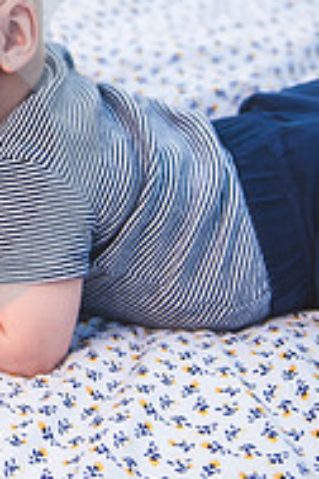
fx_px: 1302
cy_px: 39
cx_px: -197
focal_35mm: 98
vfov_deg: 20.4
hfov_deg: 13.0
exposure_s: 1/320
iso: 100
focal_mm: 32
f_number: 2.8
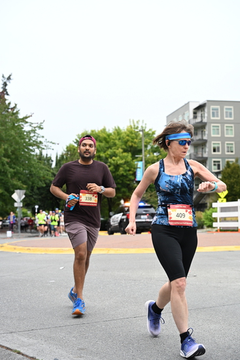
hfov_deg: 25.5
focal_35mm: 53
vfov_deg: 37.5
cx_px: 120
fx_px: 530
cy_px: 180
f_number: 4
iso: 1600
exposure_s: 1/800
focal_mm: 53
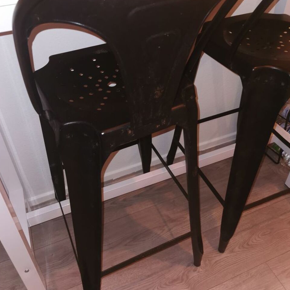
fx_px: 313
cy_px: 120
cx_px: 141
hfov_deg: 49.7
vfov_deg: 49.5
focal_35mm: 33
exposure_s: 1/50
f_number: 1.6
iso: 200
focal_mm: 5.56
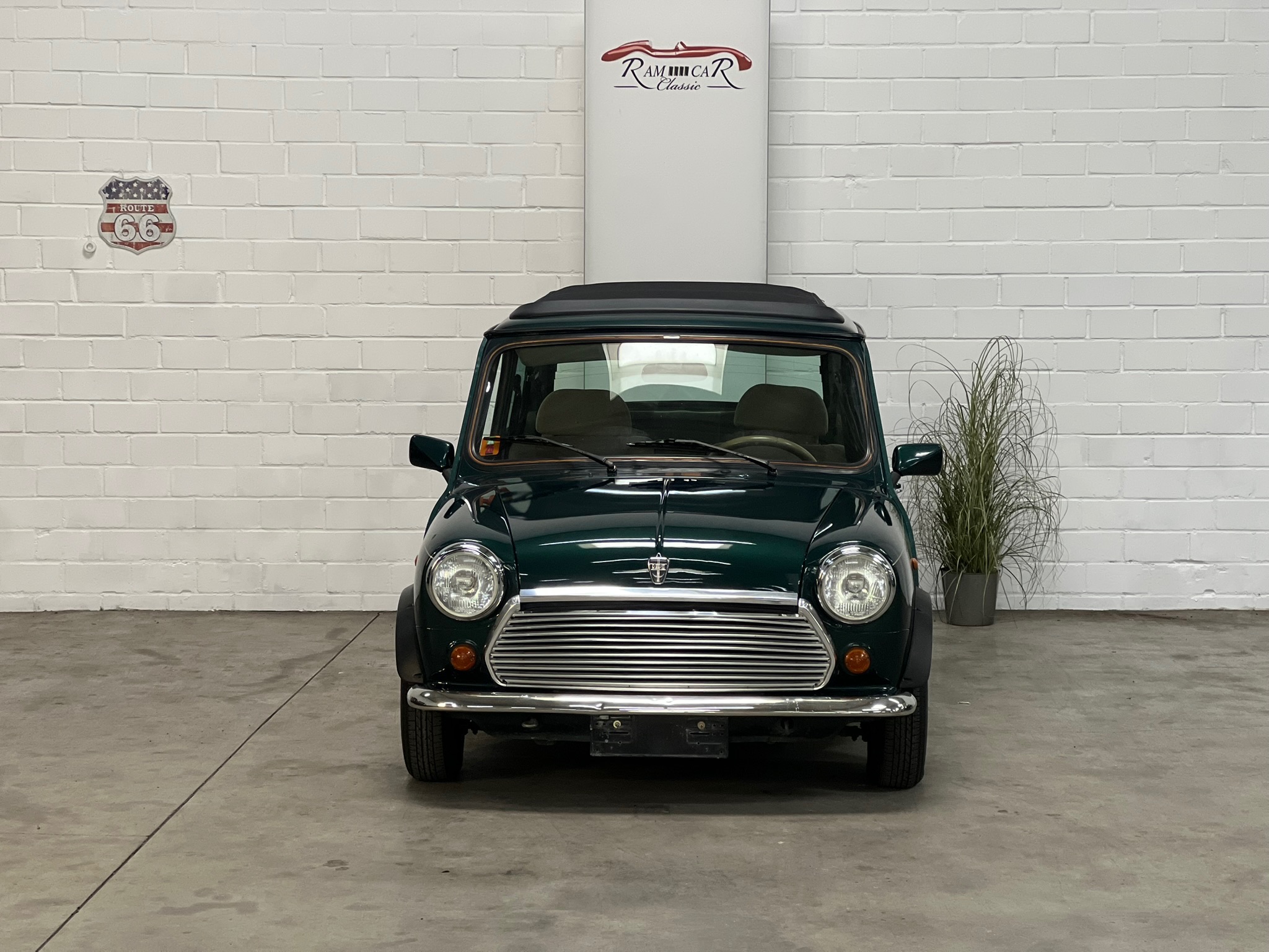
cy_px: 476
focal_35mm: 77
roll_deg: -0.3
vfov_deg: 19.1
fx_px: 2823
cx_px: 634
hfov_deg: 25.3
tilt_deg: -5.4
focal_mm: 9
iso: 250
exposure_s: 1/33
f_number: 2.8
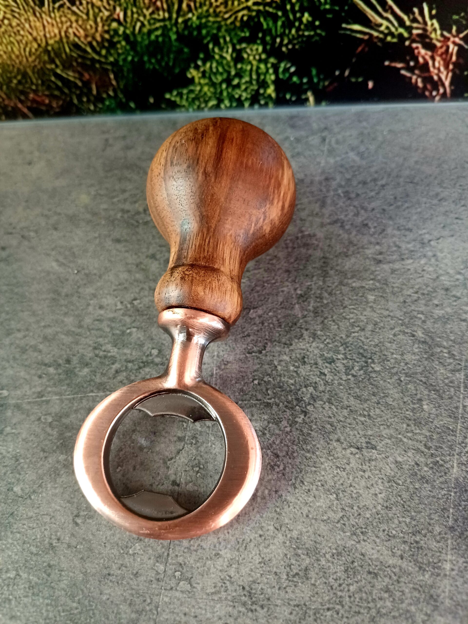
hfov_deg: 54.9
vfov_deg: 69.4
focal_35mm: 25
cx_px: 234
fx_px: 451
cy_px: 312
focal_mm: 4.65
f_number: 1.8
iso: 640
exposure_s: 1/25
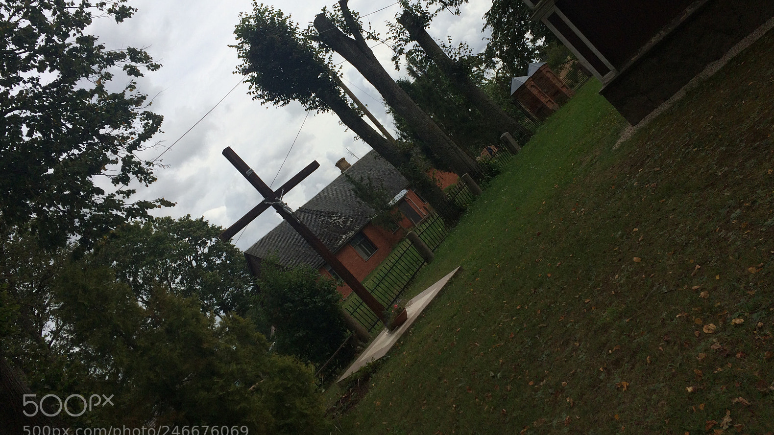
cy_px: 176
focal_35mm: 32
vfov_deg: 36.6
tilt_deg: +2.7
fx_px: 657
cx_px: 384
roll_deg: +43.9
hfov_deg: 61.0
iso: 32
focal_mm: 4.15
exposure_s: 1/3165
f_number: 2.2
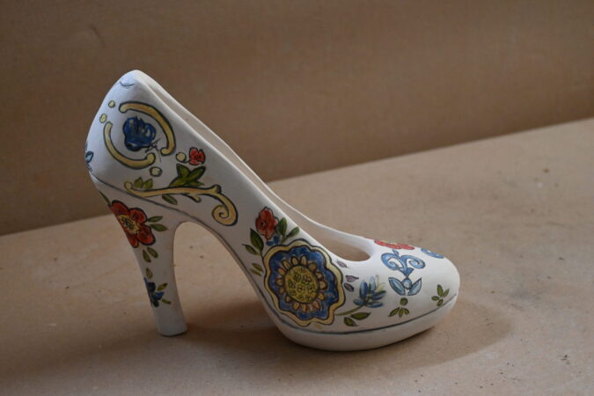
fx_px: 742
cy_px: 198
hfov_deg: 43.6
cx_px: 297
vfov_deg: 29.9
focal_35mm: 45
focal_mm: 30
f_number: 4.8
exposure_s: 1/50
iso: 2200
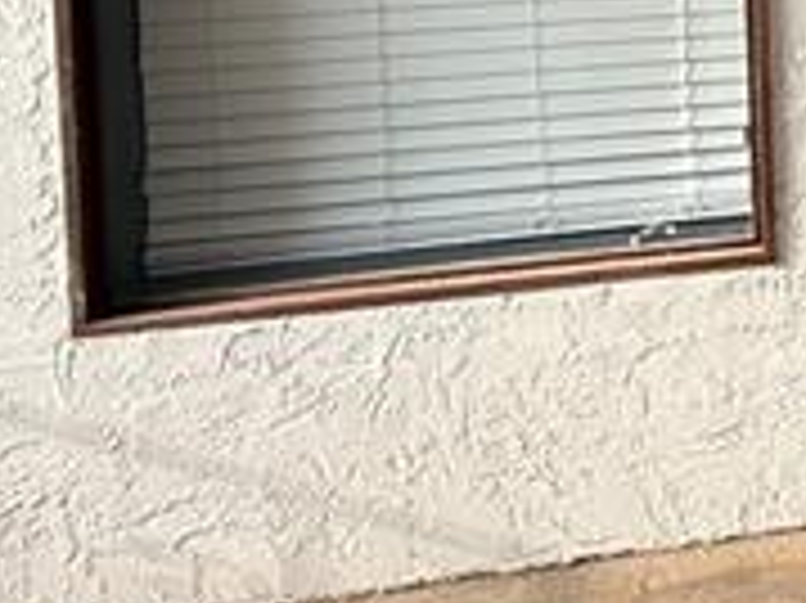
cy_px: -198
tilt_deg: -2.2
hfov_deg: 18.5
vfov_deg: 17.2
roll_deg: +1.0
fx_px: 1861
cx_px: 1495
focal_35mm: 80
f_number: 2.2
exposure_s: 1/210
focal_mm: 2.22
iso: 50
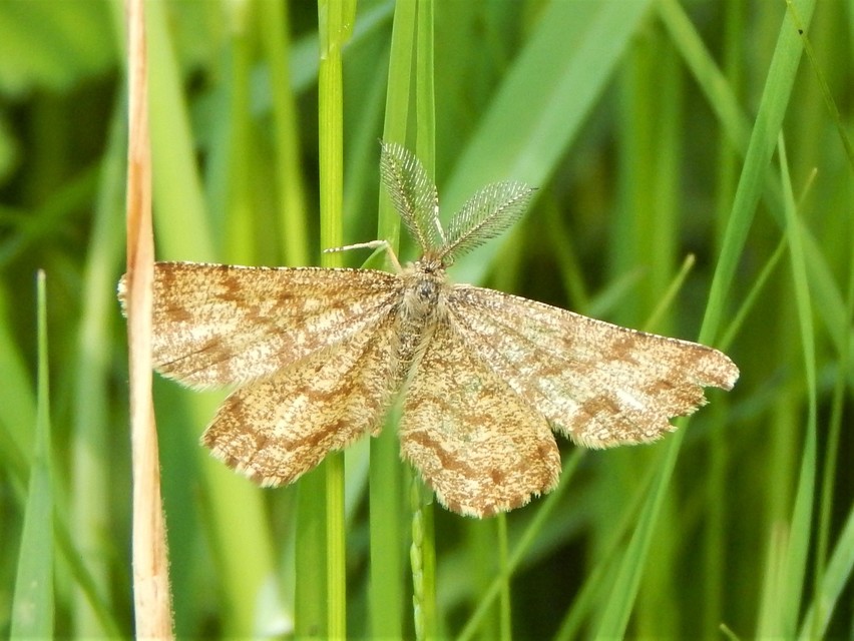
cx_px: 427
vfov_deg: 8.2
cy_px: 320
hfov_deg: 10.9
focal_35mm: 182
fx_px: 4493
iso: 320
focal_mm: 32.8
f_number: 5.3
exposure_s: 1/250
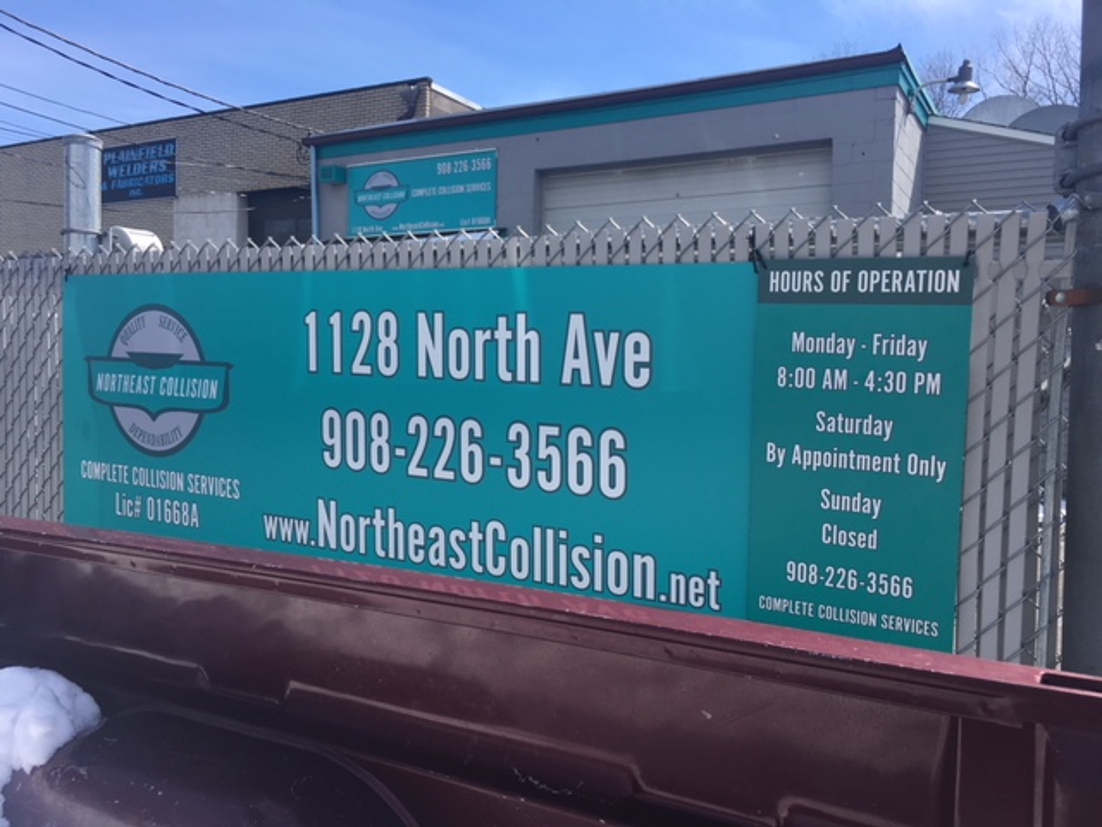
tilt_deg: -1.5
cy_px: 414
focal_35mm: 29
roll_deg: -1.4
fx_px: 923
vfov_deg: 48.2
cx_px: 551
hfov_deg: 61.7
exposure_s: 1/1282
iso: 25
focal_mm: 4.15
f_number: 2.2
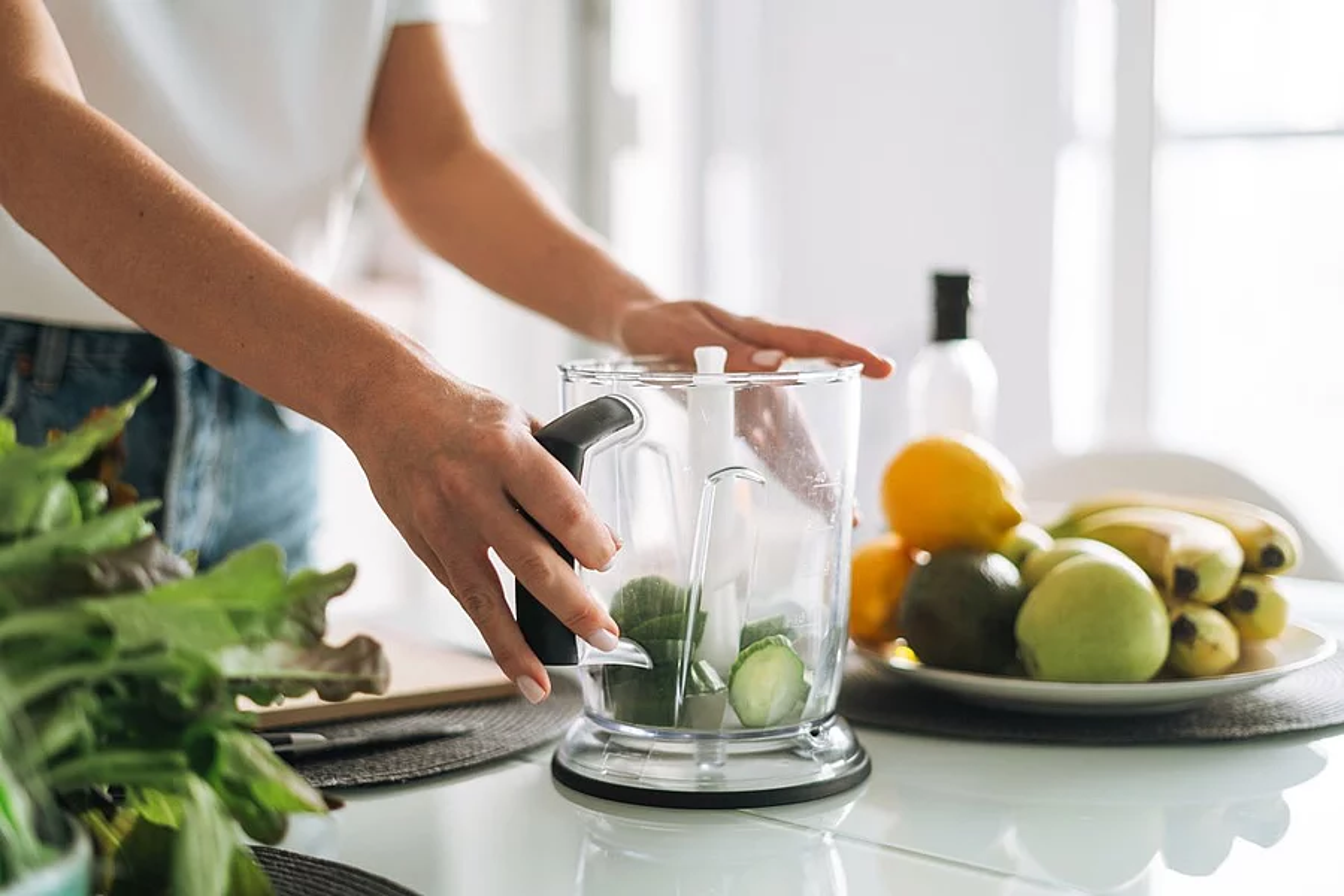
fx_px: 1867
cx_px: 672
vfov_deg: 27.0
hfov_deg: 39.6
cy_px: 448
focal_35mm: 50
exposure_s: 1/160
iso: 320
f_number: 2
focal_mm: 50
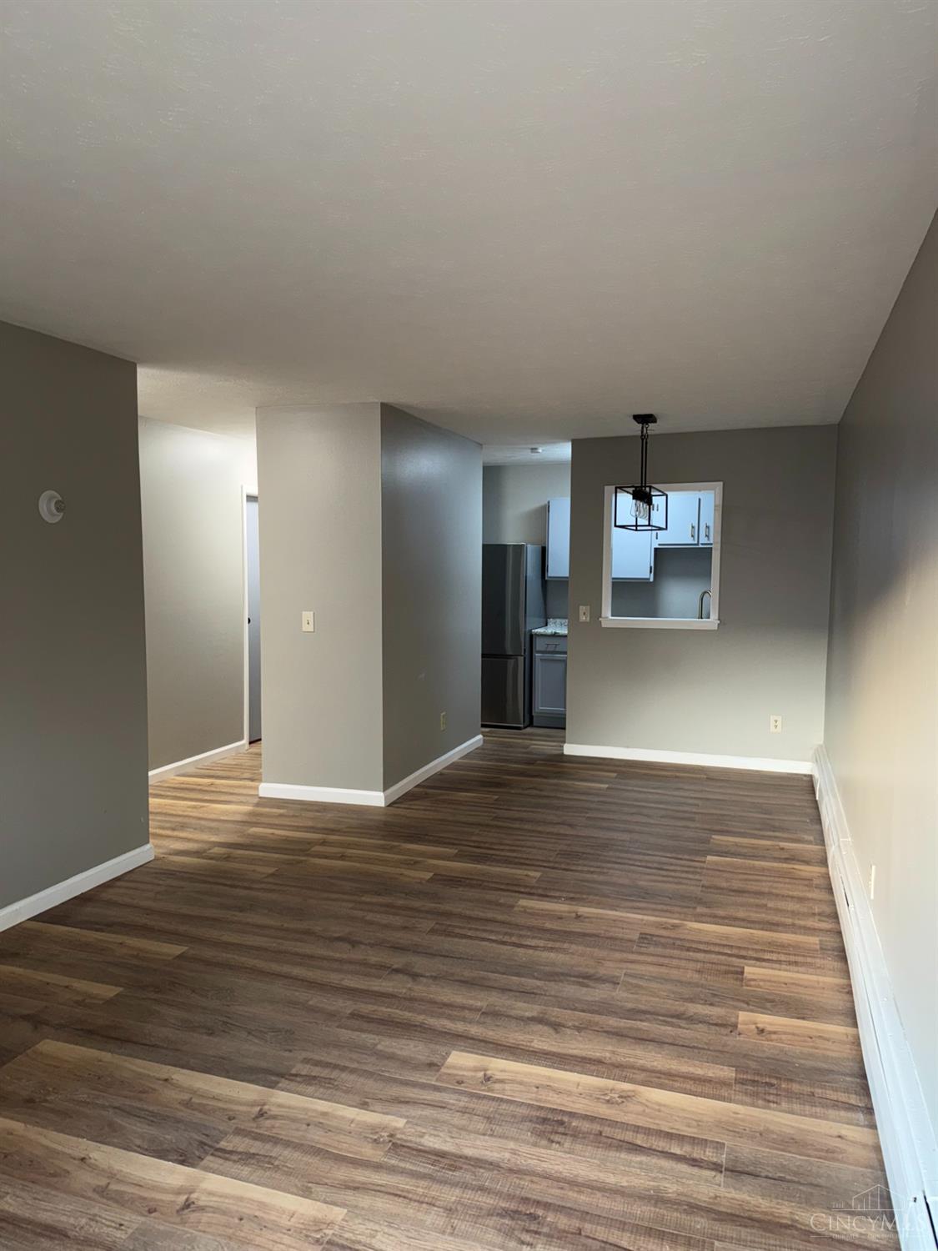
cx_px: 469
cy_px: 626
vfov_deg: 71.6
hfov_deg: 56.8
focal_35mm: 24
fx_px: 867
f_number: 1.78
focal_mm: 6.76
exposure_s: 1/27
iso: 64
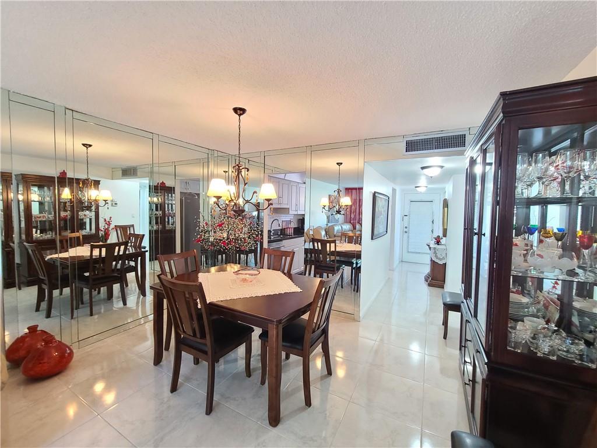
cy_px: 224
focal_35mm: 13
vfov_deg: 89.9
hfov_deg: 106.2
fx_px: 224
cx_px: 298
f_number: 2.2
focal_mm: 2.2
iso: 400
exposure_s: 1/40
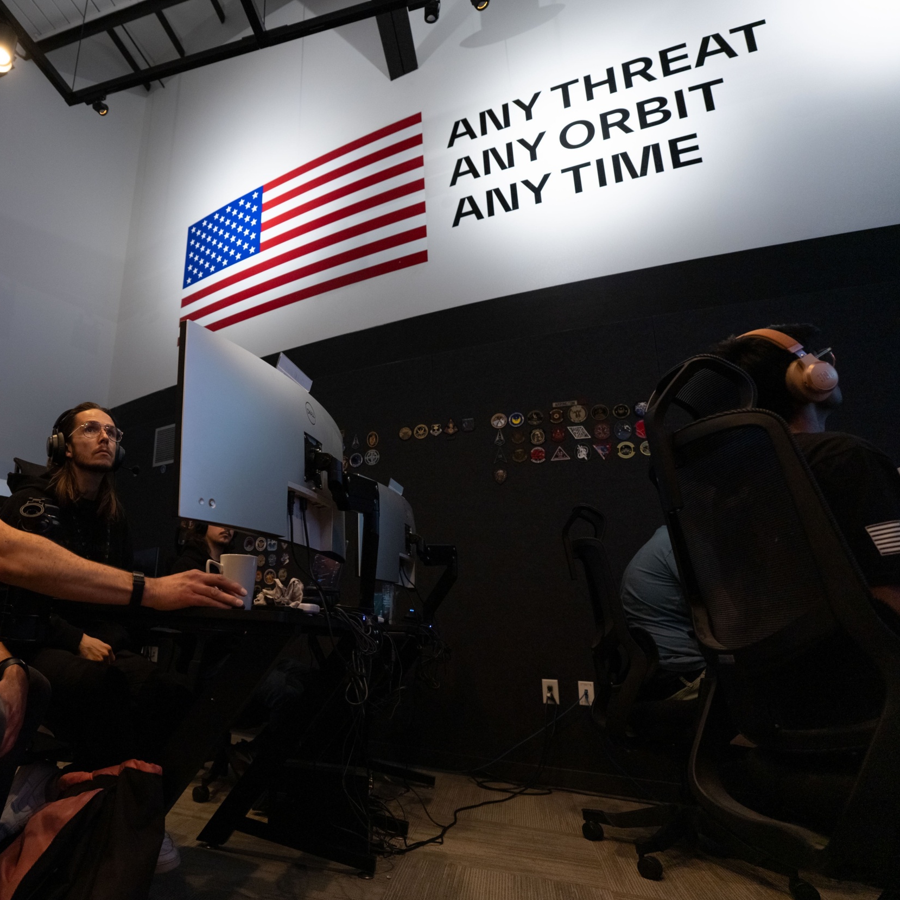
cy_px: 455
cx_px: 244
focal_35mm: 21
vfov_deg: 72.1
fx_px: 618
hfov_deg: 68.3
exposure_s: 1/60
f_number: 2.8
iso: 1000
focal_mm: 16
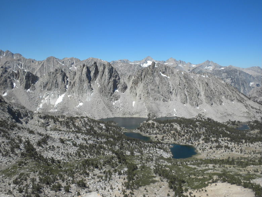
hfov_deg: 50.1
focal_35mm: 37
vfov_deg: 38.7
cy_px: 98
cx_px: 131
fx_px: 280
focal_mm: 6.6
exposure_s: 1/137
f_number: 10
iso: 64
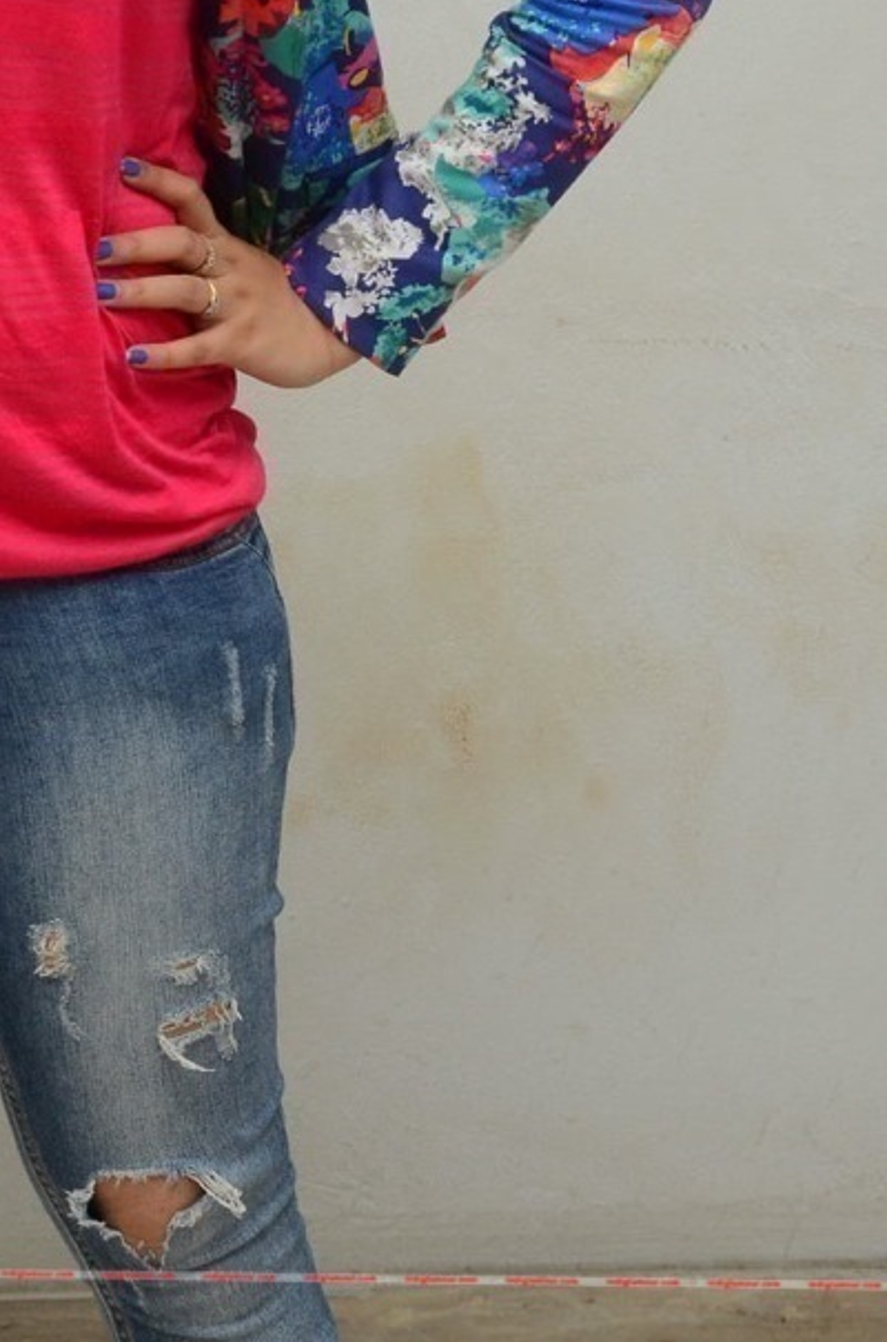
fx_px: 4460
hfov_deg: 11.3
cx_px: 35
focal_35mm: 120
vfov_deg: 16.8
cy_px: 59
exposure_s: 1/125
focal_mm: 40
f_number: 7.1
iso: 1000
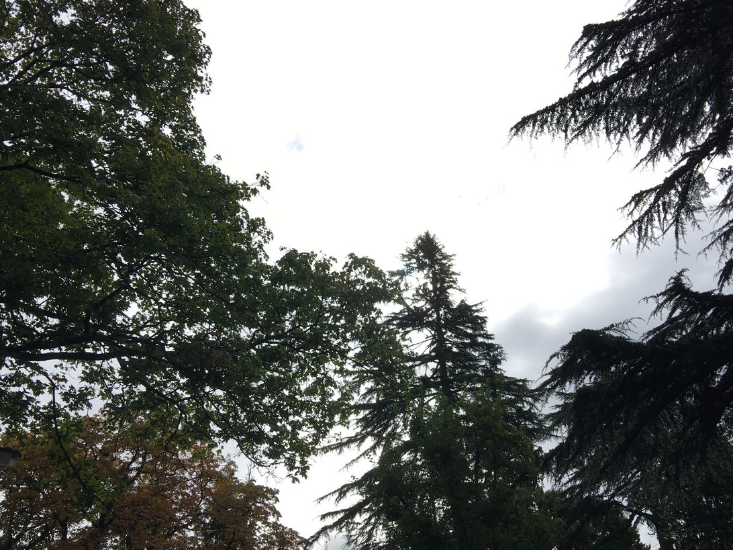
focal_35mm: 34
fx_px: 720
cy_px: 280
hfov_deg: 53.9
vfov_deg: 41.8
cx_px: 403
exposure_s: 1/1832
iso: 25
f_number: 2.2
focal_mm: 4.15
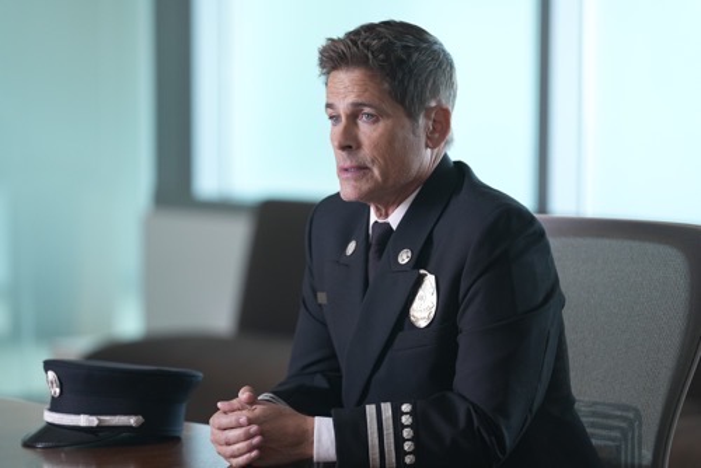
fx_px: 3312
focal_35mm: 170
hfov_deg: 12.1
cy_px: 234
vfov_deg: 8.1
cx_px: 350
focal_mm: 170
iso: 1600
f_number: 2.8
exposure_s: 1/200
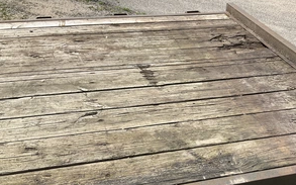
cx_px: 192
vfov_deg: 30.3
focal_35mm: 42
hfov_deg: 46.6
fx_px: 339
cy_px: 121
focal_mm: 3
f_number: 1.8
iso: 25
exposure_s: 1/1534
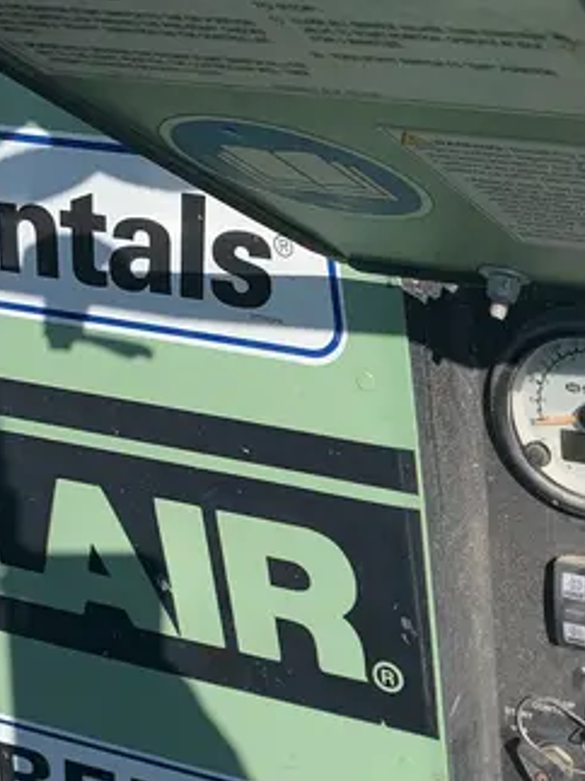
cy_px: 577
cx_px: 650
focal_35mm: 59
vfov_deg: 32.2
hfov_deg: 23.2
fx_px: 1330
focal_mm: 4.25
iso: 25
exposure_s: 1/3289
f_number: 1.8
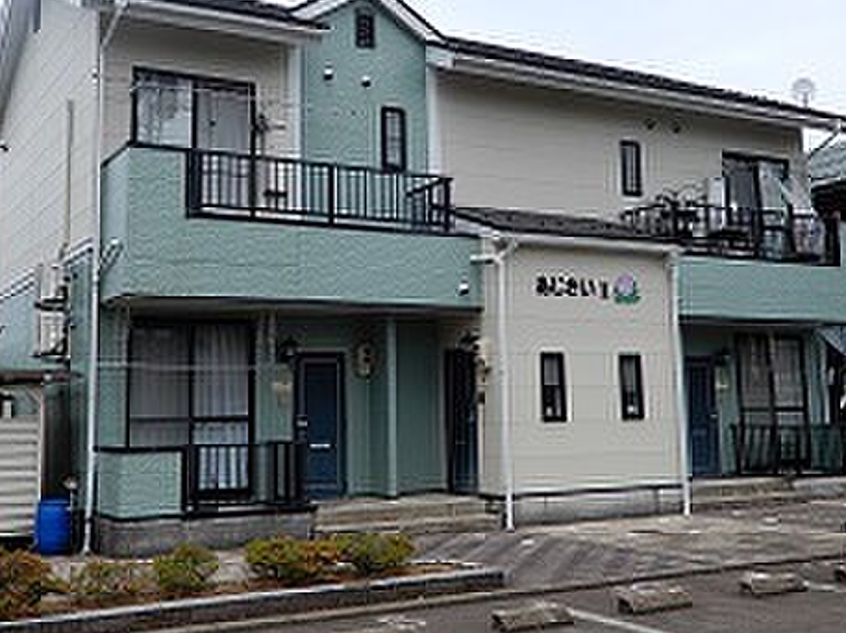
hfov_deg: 41.3
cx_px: 418
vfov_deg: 31.3
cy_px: 239
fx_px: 1123
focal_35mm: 46
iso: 80
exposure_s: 1/800
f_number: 4
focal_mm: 6.2
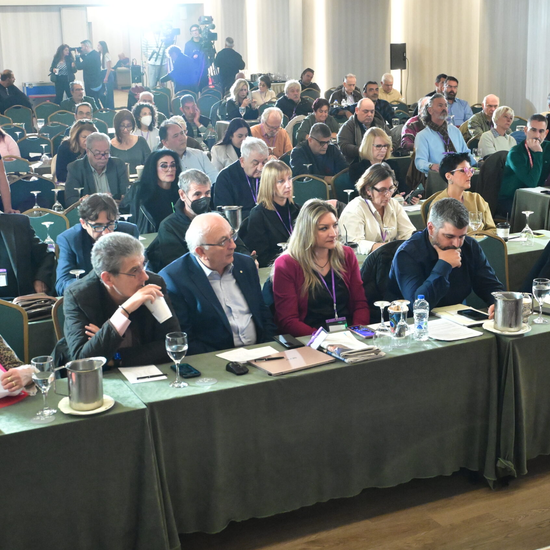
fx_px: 971
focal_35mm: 54
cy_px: 274
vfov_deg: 31.6
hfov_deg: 31.6
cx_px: 302
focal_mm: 28
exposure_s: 1/320
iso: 6400
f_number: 4
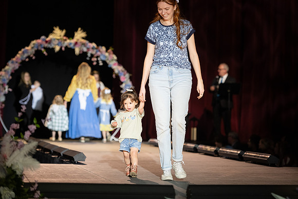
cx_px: 151
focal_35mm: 123
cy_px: 100
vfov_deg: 11.1
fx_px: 1022
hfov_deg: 16.6
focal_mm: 120
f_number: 2.8
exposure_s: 1/800
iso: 1000
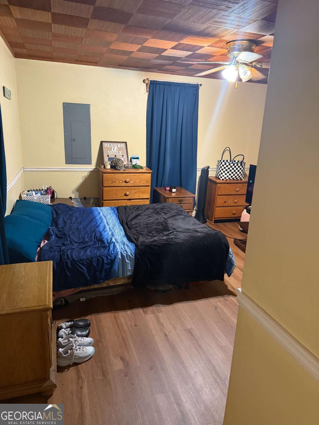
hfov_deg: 56.8
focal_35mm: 24
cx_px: 160
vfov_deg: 71.6
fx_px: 295
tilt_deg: -15.5
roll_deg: -3.2
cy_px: 212
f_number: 1.78
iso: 800
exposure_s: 1/40
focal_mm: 6.76
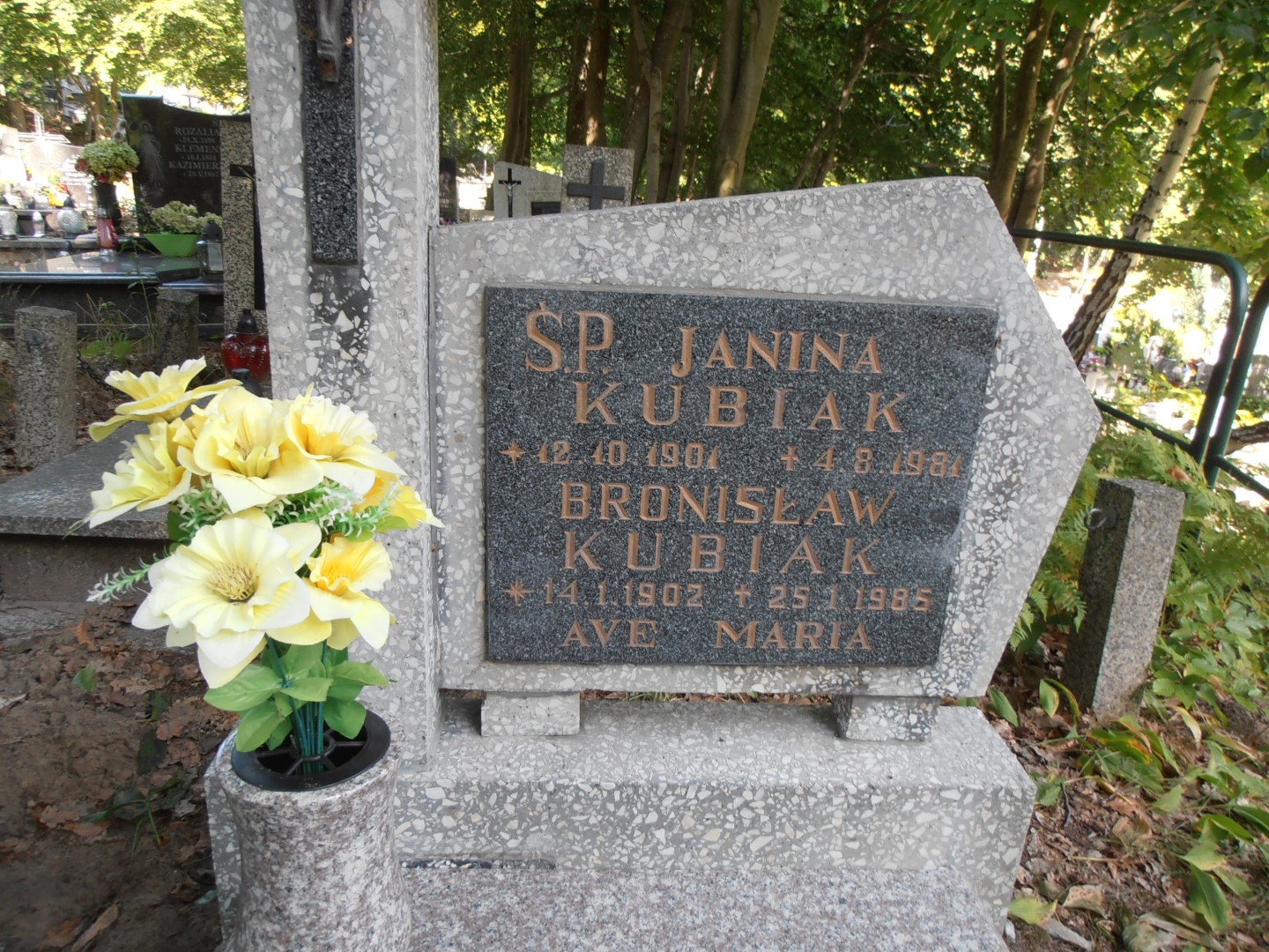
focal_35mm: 24
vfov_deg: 56.8
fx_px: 880
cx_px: 634
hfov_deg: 71.6
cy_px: 476
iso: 80
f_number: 3
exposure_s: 1/60
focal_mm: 4.2
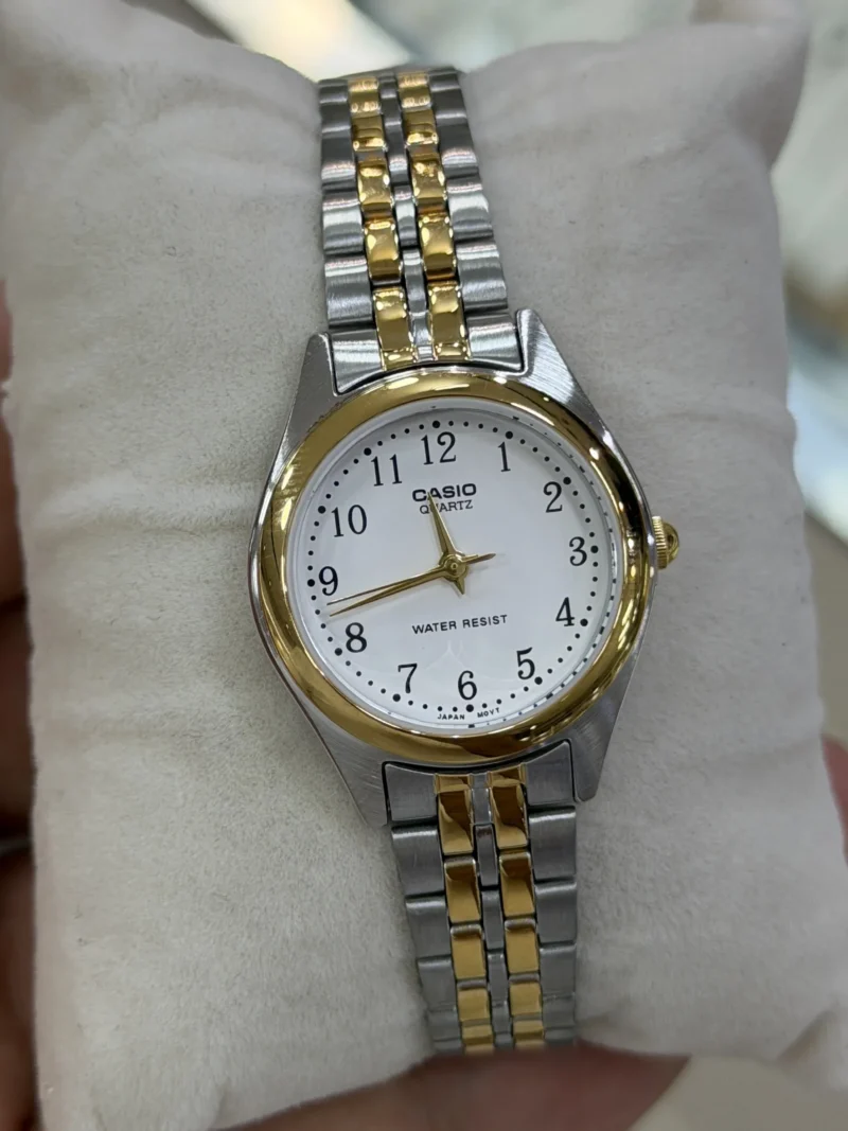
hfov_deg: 30.3
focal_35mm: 48
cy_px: 566
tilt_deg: -62.9
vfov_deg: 39.7
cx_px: 424
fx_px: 1568
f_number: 1.78
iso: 80
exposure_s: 1/706
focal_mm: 6.76
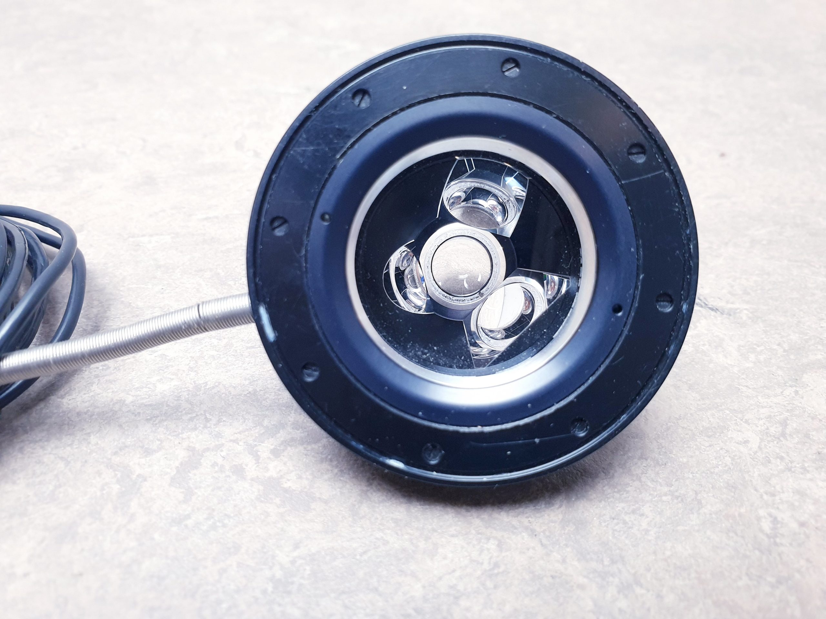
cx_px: 413
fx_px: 620
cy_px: 310
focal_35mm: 26
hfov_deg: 67.3
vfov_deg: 53.1
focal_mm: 4.3
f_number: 2.4
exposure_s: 1/50
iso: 160
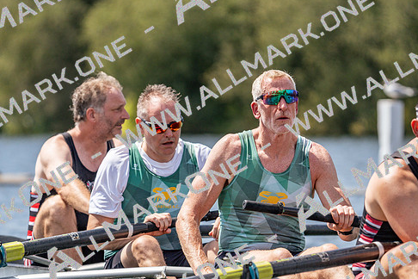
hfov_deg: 5.0
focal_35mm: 411
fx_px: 4772
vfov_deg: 3.3
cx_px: 222
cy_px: 151
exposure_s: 1/2000
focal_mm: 344
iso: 400
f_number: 6.3
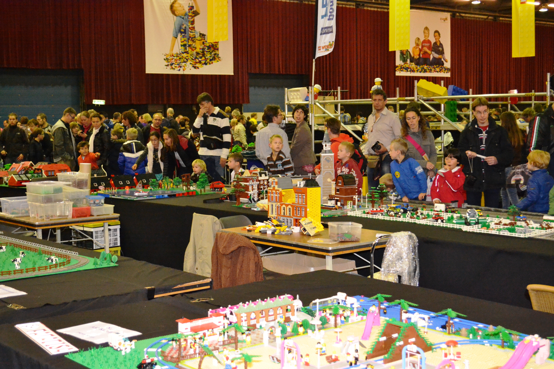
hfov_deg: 36.9
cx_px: 277
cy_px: 184
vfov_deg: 25.1
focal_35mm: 54
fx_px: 831
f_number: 5
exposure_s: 1/60
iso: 3200
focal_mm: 36
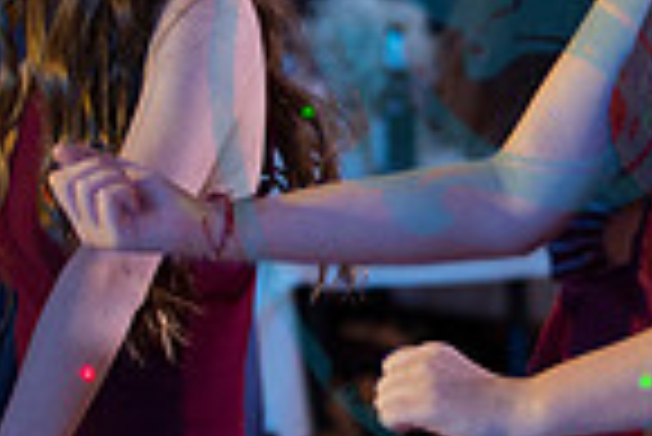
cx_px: 679
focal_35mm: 319
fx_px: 5783
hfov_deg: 6.4
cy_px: 240
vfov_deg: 4.3
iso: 1600
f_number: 2.8
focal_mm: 80
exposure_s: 1/160
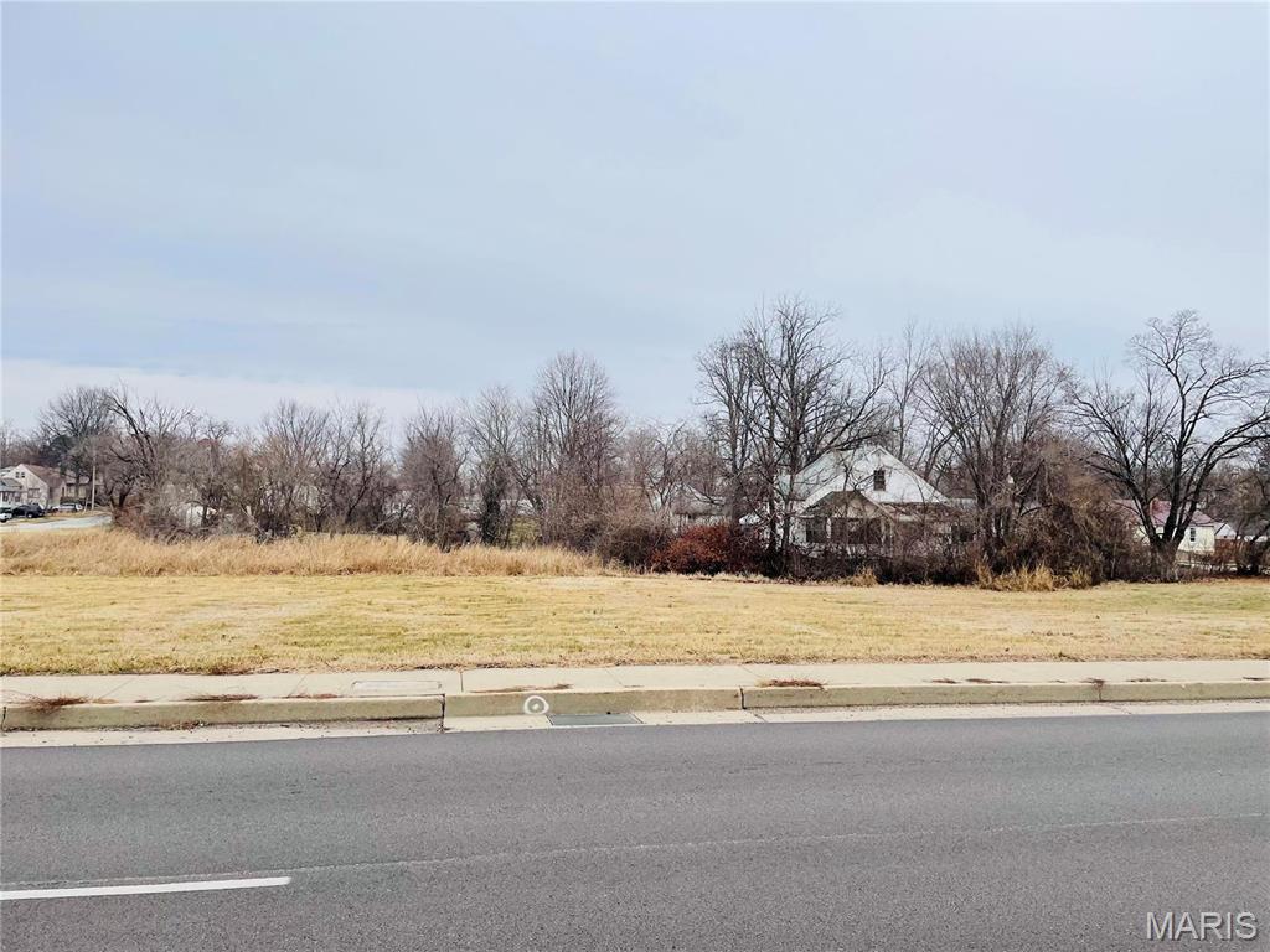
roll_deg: +0.4
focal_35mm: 26
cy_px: 476
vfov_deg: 53.1
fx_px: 954
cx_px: 635
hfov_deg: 67.3
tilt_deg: +2.0
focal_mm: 4.2
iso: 32
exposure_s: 1/2564
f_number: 1.6
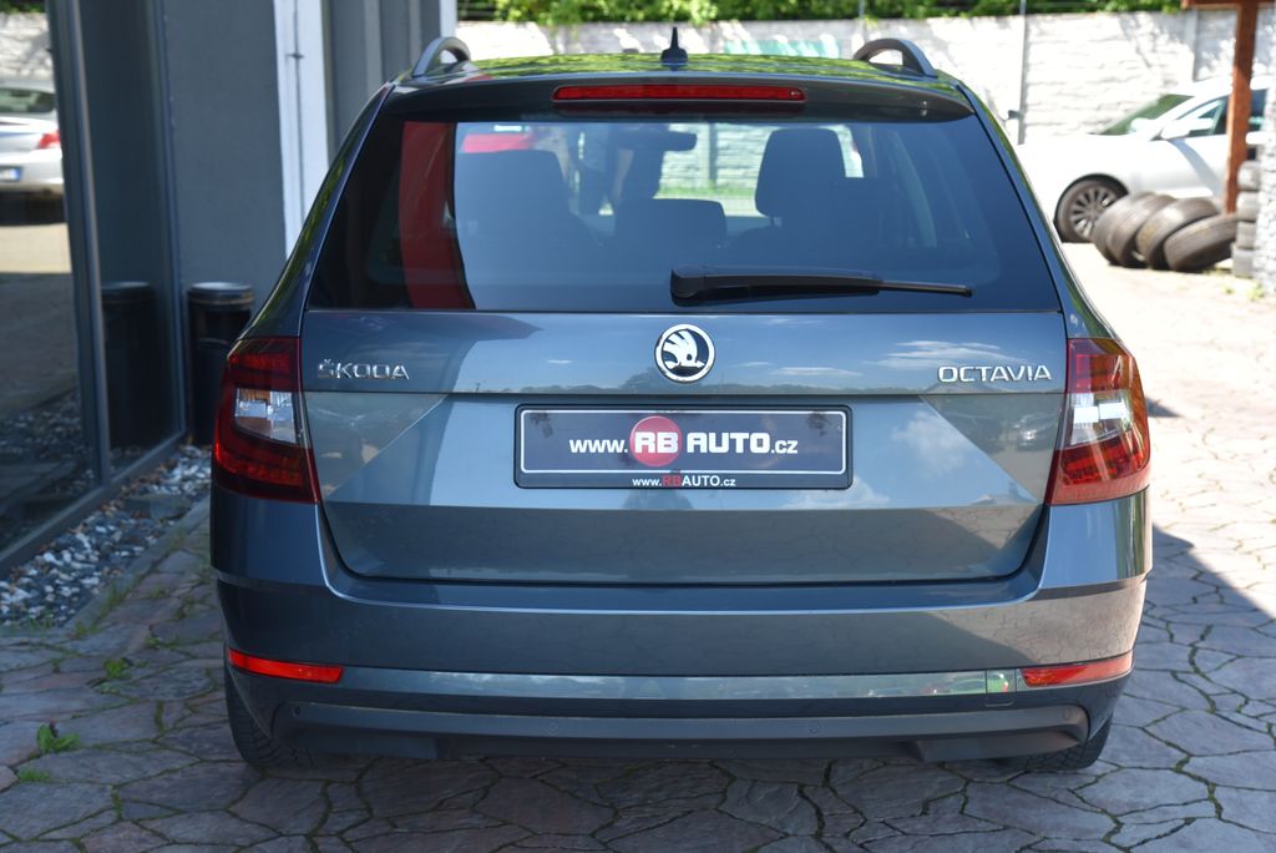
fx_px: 1950
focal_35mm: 55
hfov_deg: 36.2
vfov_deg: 24.7
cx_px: 638
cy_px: 426
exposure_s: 1/200
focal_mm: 55
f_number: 7.1
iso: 500
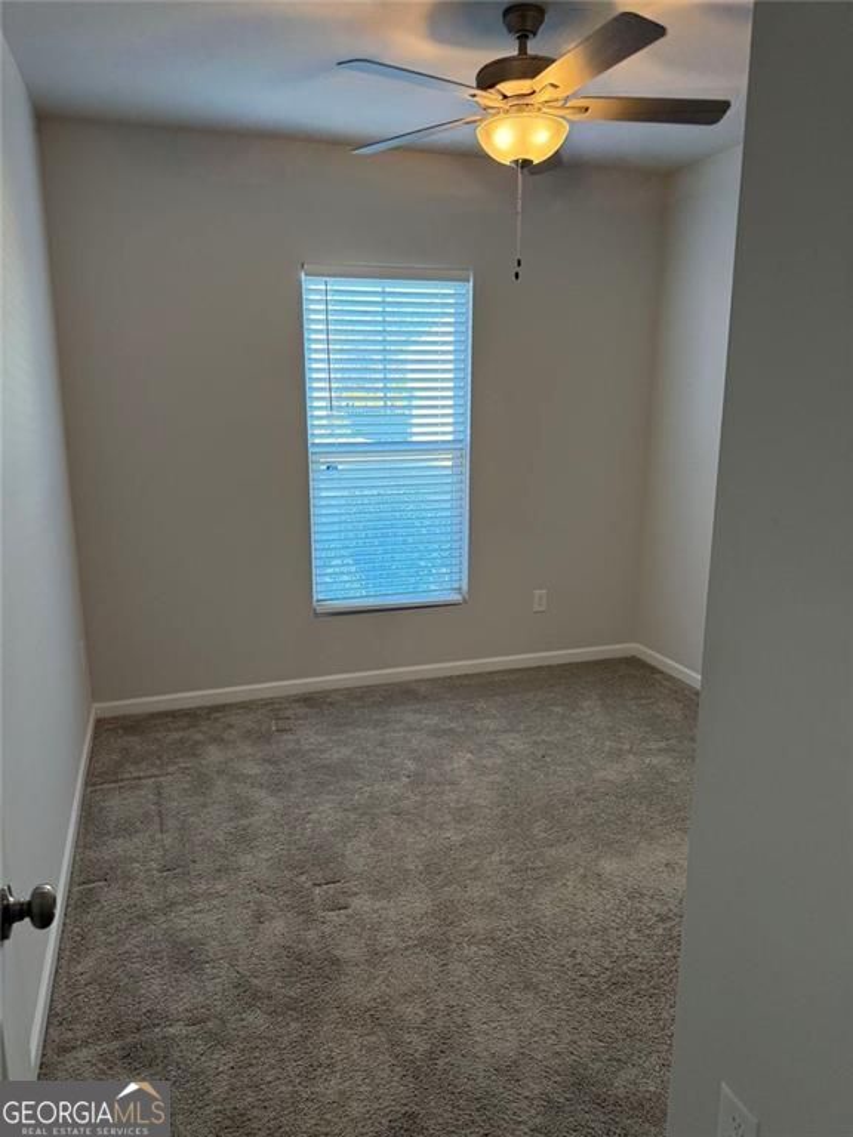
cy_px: 568
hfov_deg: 56.8
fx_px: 789
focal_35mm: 24
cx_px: 426
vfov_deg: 71.6
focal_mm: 6.76
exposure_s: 1/120
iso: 250
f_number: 1.78
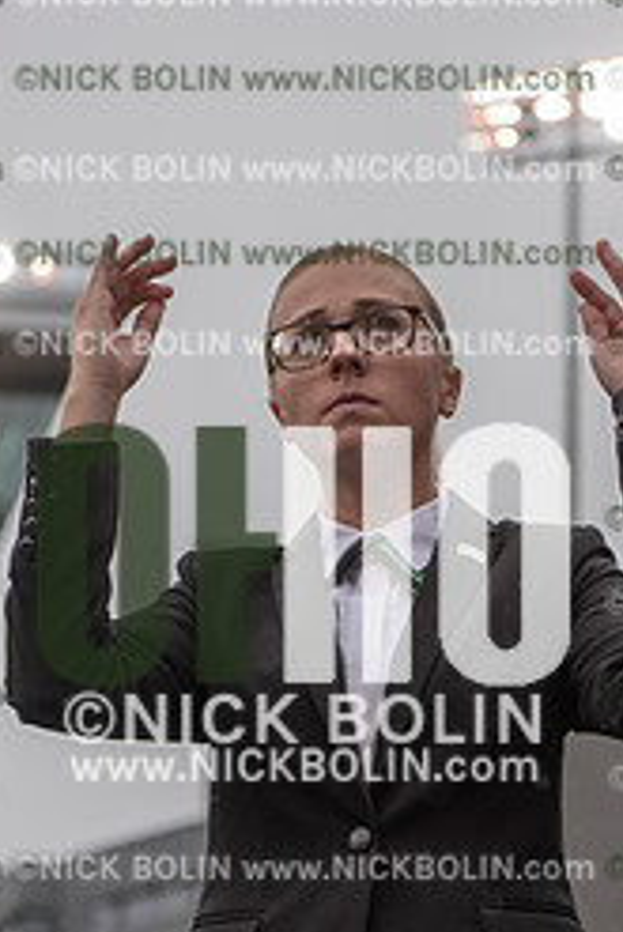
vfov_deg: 14.5
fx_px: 3655
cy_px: 606
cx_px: 302
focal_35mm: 141
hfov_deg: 9.7
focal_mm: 60
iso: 250
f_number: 3.5
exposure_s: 1/1250
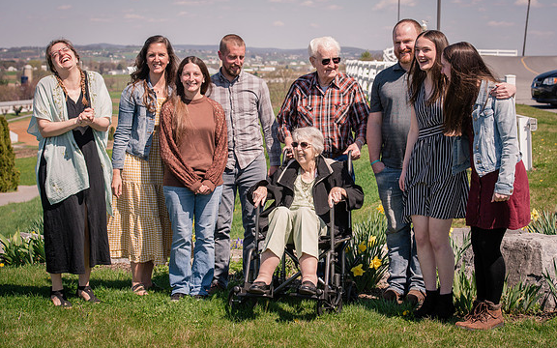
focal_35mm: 75
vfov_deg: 17.4
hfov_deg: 27.5
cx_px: 291
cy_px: 159
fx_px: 1139
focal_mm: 70
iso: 200
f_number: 7.1
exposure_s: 1/500
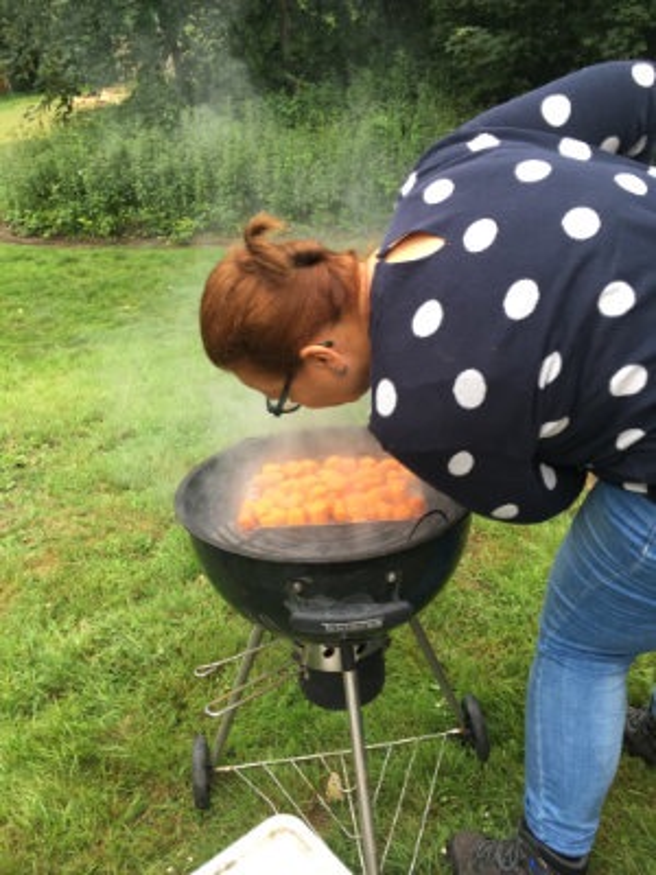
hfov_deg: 48.2
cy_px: 438
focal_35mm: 29
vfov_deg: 61.7
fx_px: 733
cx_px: 328
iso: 32
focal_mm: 4.2
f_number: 2.2
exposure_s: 1/50
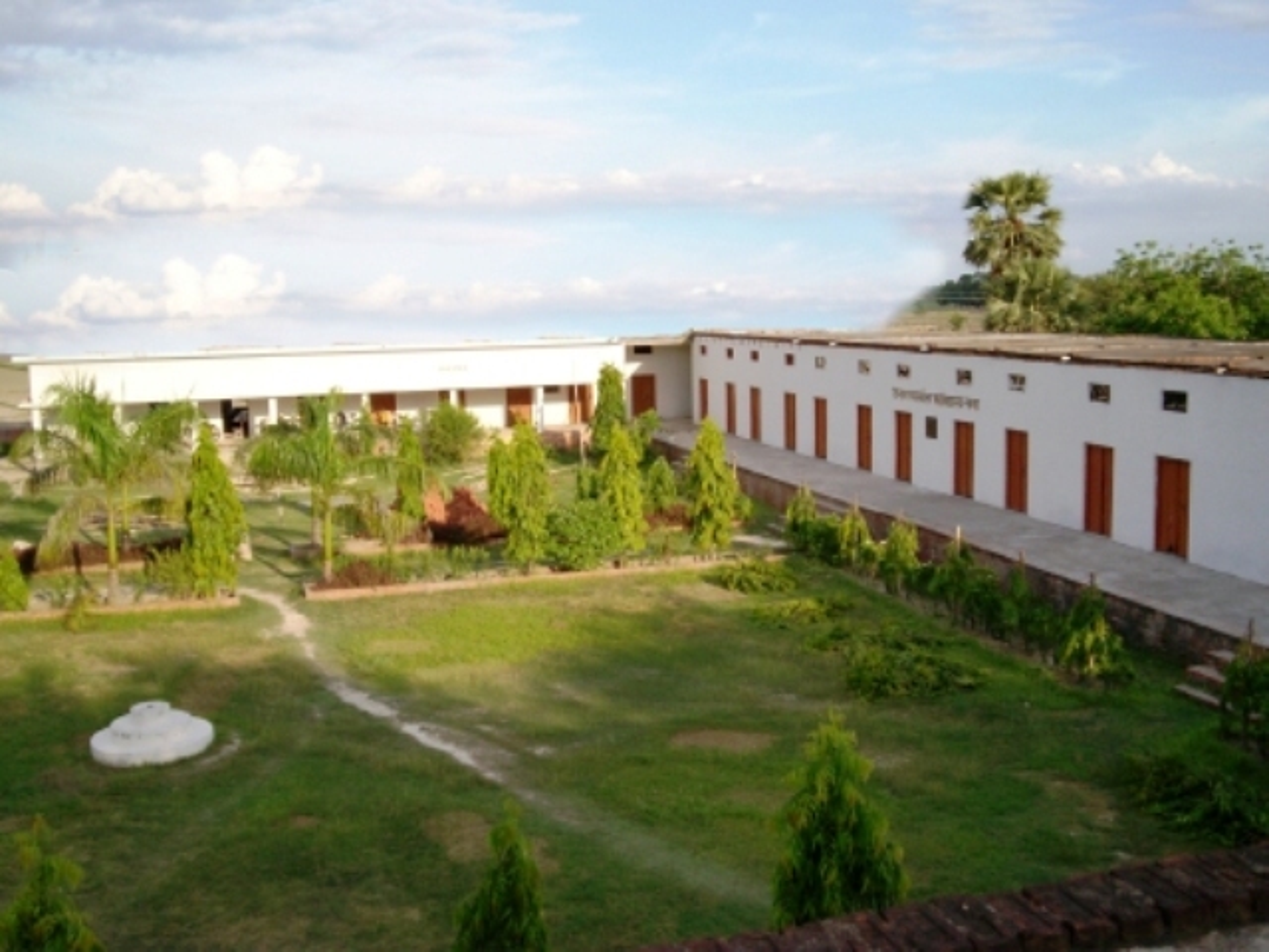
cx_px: 634
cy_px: 476
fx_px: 1320
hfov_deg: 51.4
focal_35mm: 36
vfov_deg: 39.7
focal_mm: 5.9
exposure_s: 1/336
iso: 100
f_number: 4.5
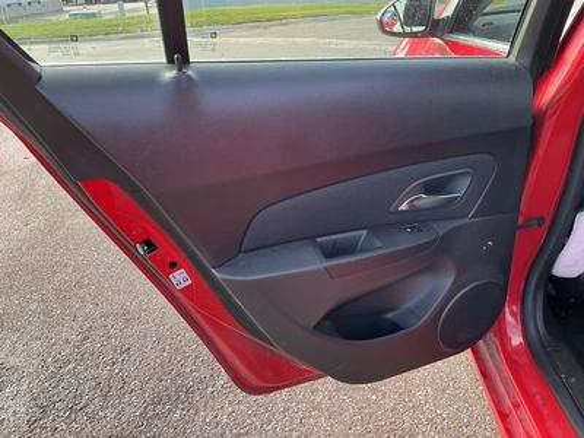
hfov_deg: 63.4
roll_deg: +3.5
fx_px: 472
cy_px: 219
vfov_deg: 49.7
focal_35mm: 28
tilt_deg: -25.1
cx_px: 292
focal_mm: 3
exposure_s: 1/122
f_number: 1.8
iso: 25
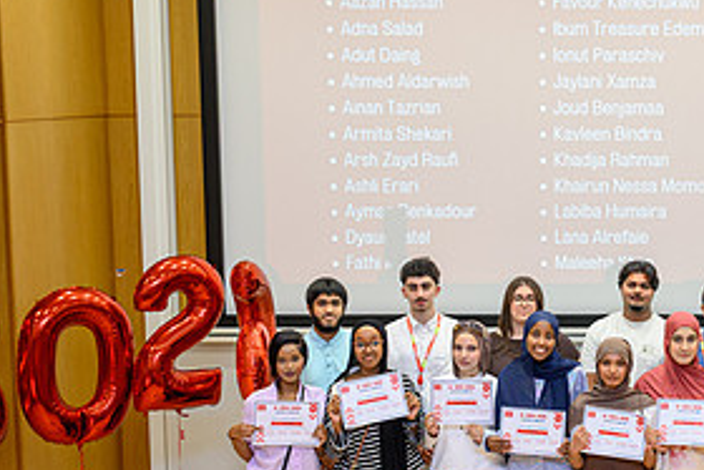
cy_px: 248
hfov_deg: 26.2
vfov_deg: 18.4
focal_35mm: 74
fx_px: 1448
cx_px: 661
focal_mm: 35
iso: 2000
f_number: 2.8
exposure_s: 1/200
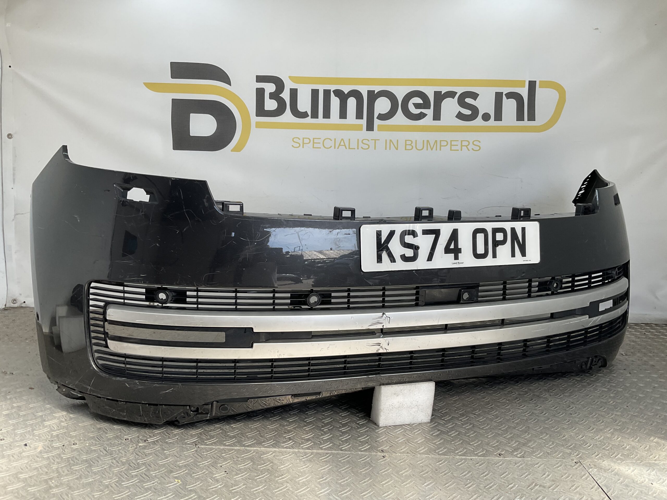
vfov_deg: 48.2
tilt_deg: -7.7
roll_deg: -2.9
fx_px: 559
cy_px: 250
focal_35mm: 29
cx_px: 334
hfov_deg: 61.7
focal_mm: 3
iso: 16
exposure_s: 1/327
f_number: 1.8
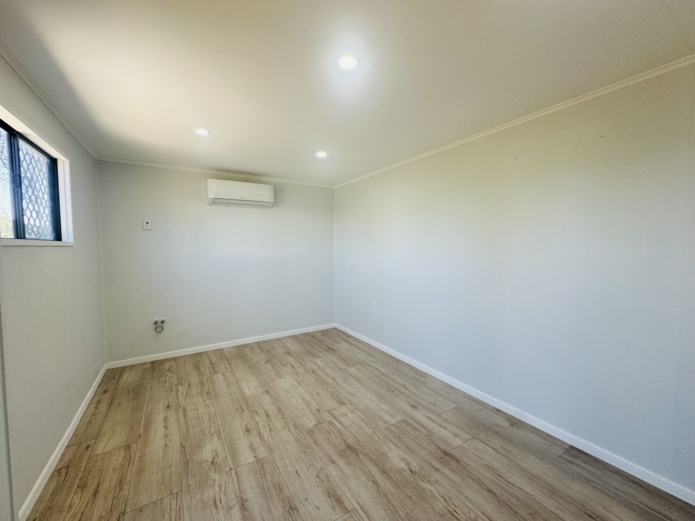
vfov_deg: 85.7
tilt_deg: -3.6
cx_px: 348
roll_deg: +3.4
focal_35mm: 14
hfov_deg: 102.1
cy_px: 260
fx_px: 281
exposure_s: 1/100
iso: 50
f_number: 2.2
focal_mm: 2.22
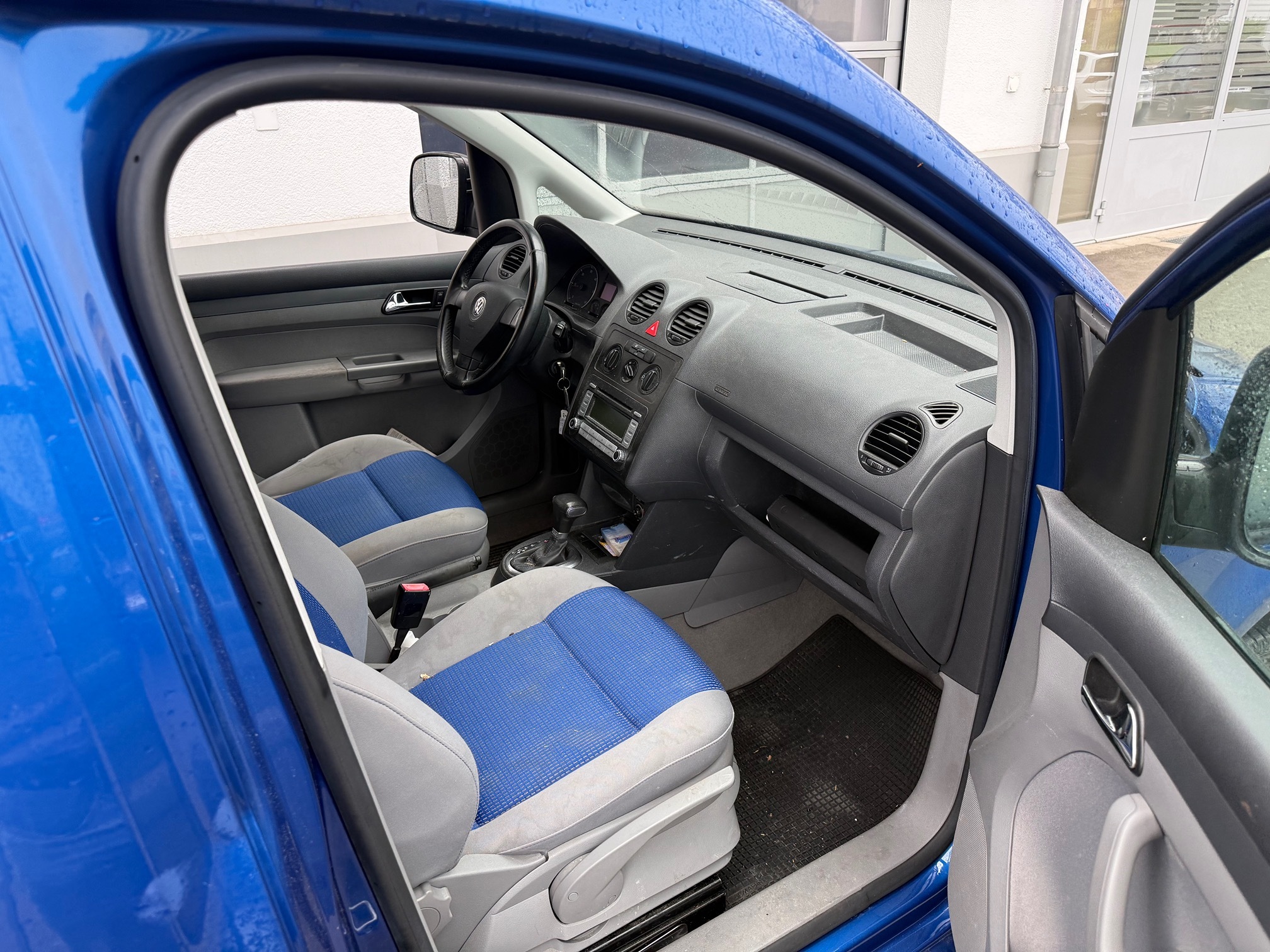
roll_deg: +1.5
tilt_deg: -24.2
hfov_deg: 71.6
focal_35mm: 24
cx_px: 635
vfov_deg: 56.8
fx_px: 881
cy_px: 476
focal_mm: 6.76
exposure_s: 1/143
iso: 125
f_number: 1.78
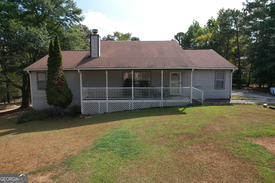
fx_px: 168
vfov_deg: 57.2
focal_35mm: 22
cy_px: 92
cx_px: 138
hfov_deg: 78.6
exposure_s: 1/400
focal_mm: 8.38
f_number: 2.8
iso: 100
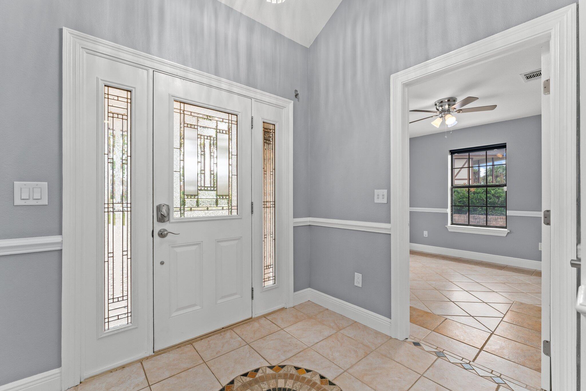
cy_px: 196
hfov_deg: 100.0
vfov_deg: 76.9
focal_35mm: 15
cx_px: 293
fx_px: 246
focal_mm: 15.1
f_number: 8
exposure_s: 1/8
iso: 400
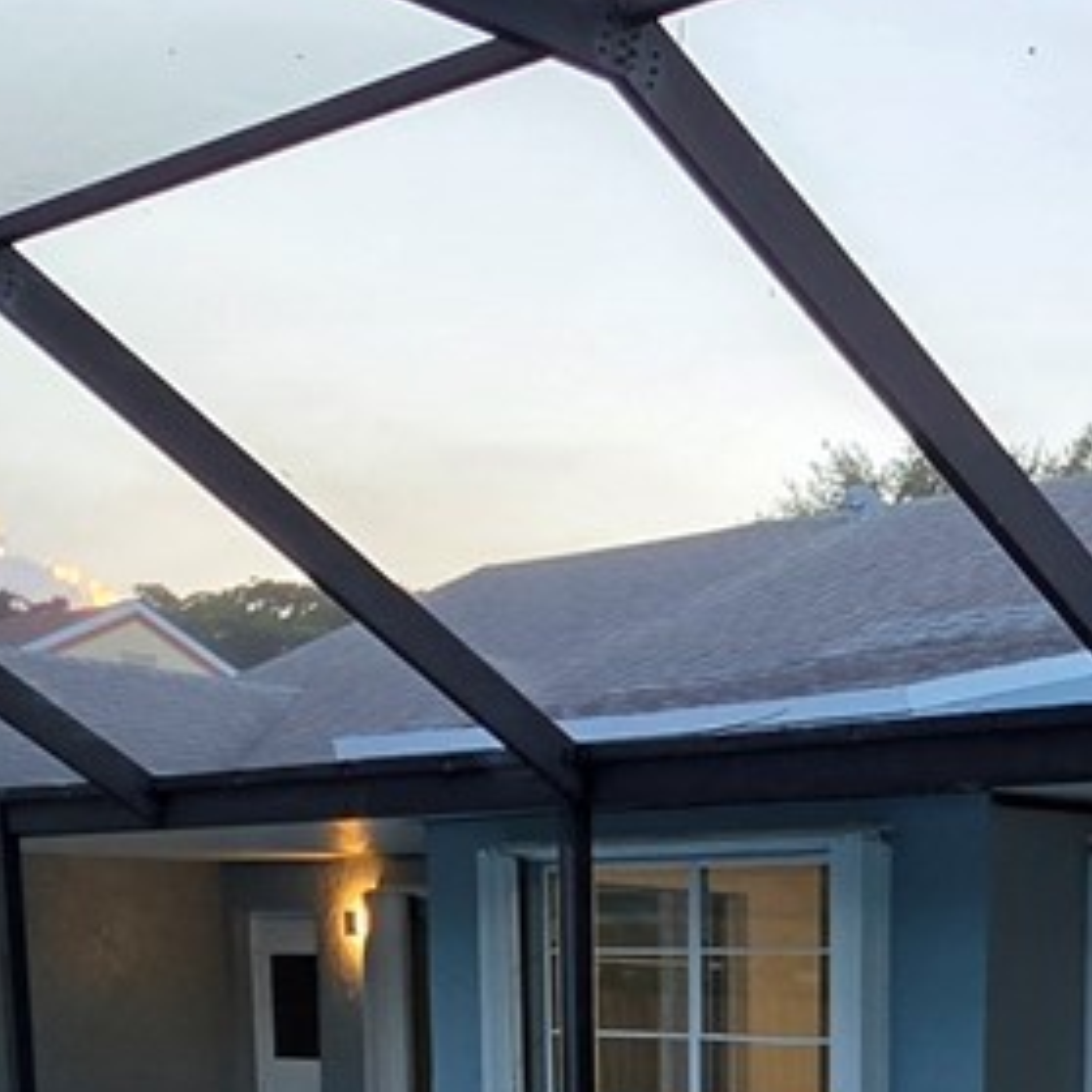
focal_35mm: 66
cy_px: 1550
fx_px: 2356
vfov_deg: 22.3
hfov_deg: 24.6
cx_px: 1159
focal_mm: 2.2
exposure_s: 1/120
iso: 25
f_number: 1.9
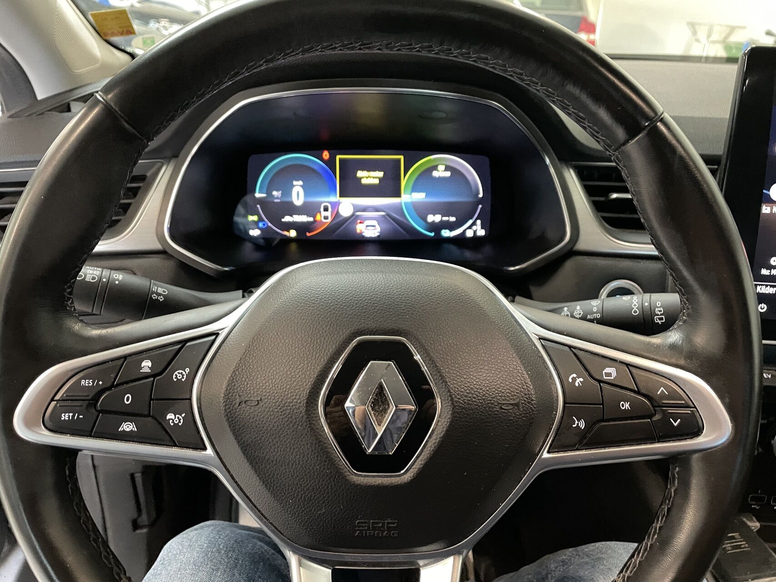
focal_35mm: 26
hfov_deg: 67.3
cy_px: 291
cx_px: 388
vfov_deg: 53.1
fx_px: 583
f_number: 1.6
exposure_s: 1/25
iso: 640
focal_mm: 4.2
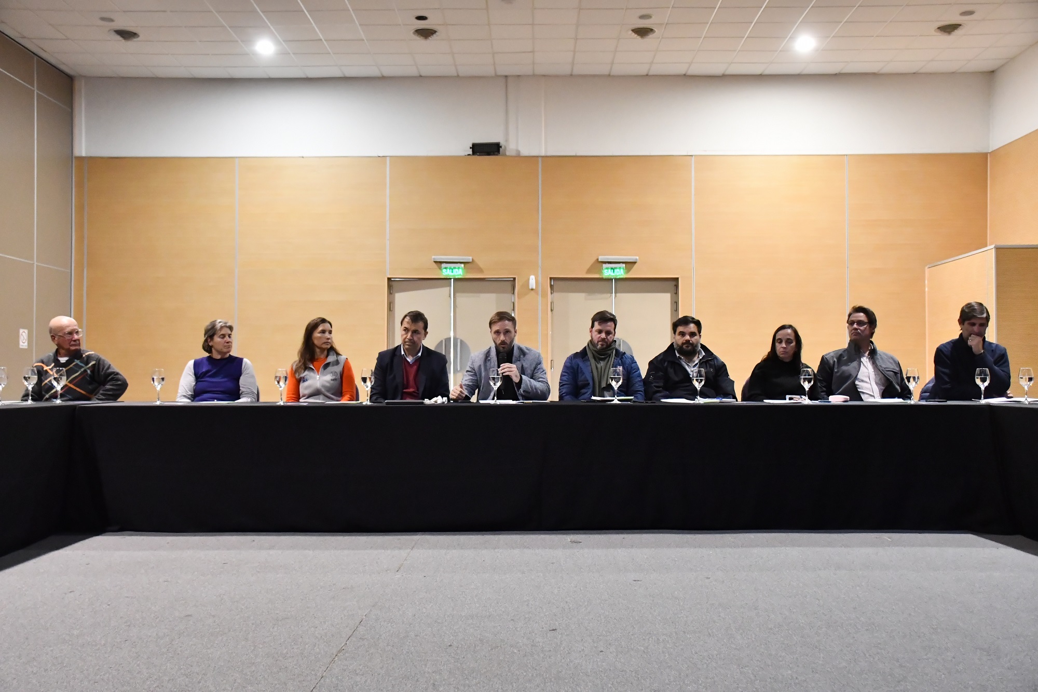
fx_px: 1038
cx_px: 519
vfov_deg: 36.9
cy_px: 346
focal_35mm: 36
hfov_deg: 53.1
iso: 4000
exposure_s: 1/60
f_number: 4
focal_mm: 24
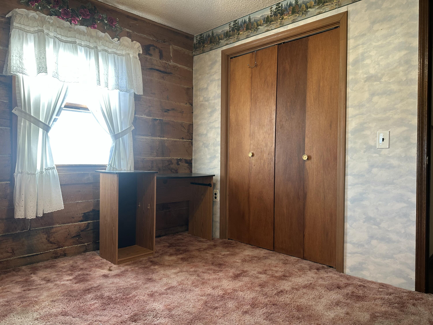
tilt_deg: -1.5
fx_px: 300
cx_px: 216
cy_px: 162
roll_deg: -1.2
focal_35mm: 24
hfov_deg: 71.6
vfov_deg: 56.8
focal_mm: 6.86
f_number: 1.78
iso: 100
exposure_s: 1/120
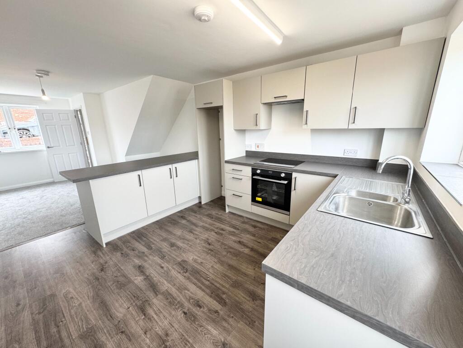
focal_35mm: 14
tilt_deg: -12.8
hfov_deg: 102.1
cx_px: 232
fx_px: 187
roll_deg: +2.1
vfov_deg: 85.7
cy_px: 174
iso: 125
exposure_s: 1/100
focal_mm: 2.22
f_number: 2.2
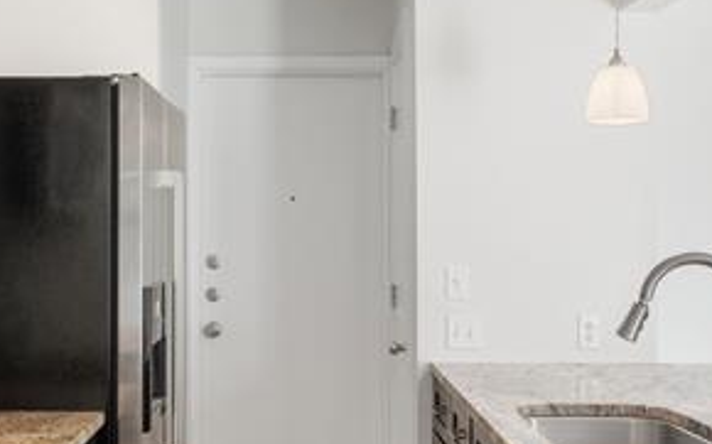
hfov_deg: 37.4
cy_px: 217
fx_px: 1047
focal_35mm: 54
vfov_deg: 24.0
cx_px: 275
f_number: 8
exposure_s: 1/5
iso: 400
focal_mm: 15
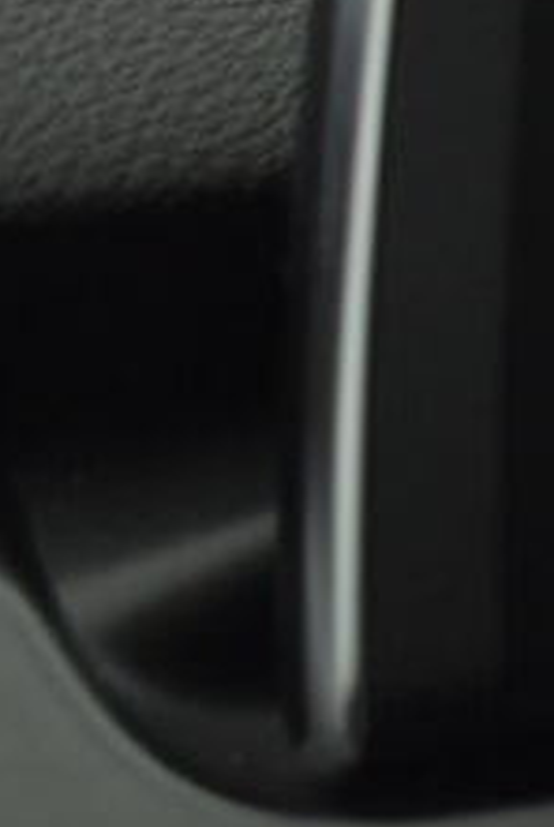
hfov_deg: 8.9
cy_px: -4
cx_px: 1696
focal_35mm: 125
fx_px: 2876
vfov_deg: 16.0
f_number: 3.5
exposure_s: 1/125
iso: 1600
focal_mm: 18
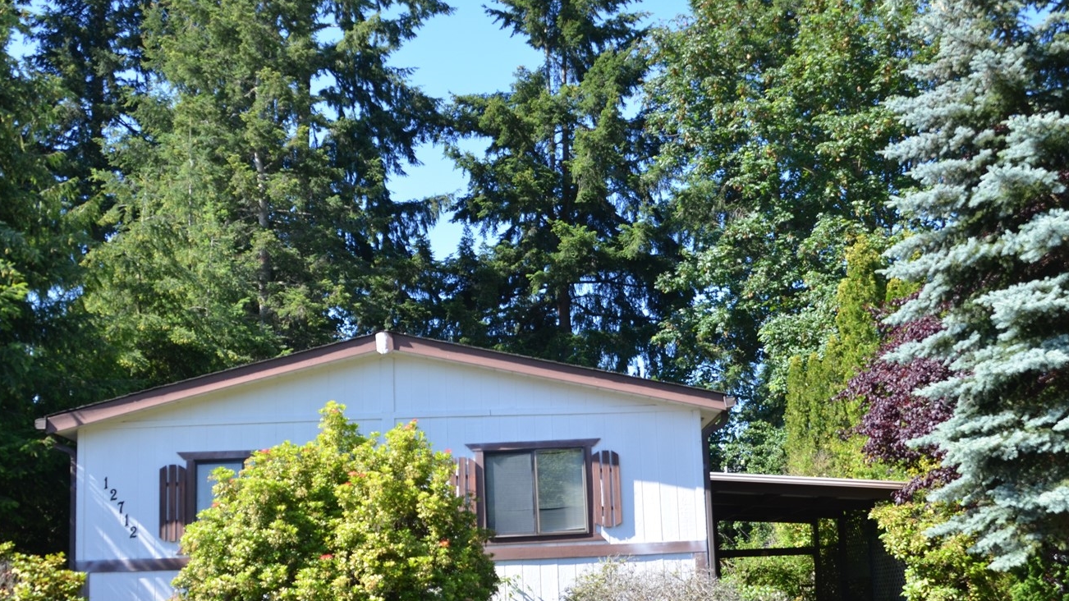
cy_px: 428
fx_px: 1162
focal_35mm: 41
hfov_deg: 49.4
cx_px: 533
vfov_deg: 28.7
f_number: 4.5
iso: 400
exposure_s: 1/1250
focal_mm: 20
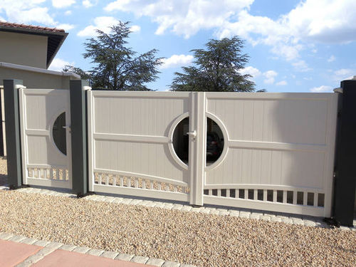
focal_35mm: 33
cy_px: 134
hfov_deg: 55.4
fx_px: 339
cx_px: 178
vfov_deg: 42.9
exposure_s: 1/2088
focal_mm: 4.13
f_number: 2.4
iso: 50
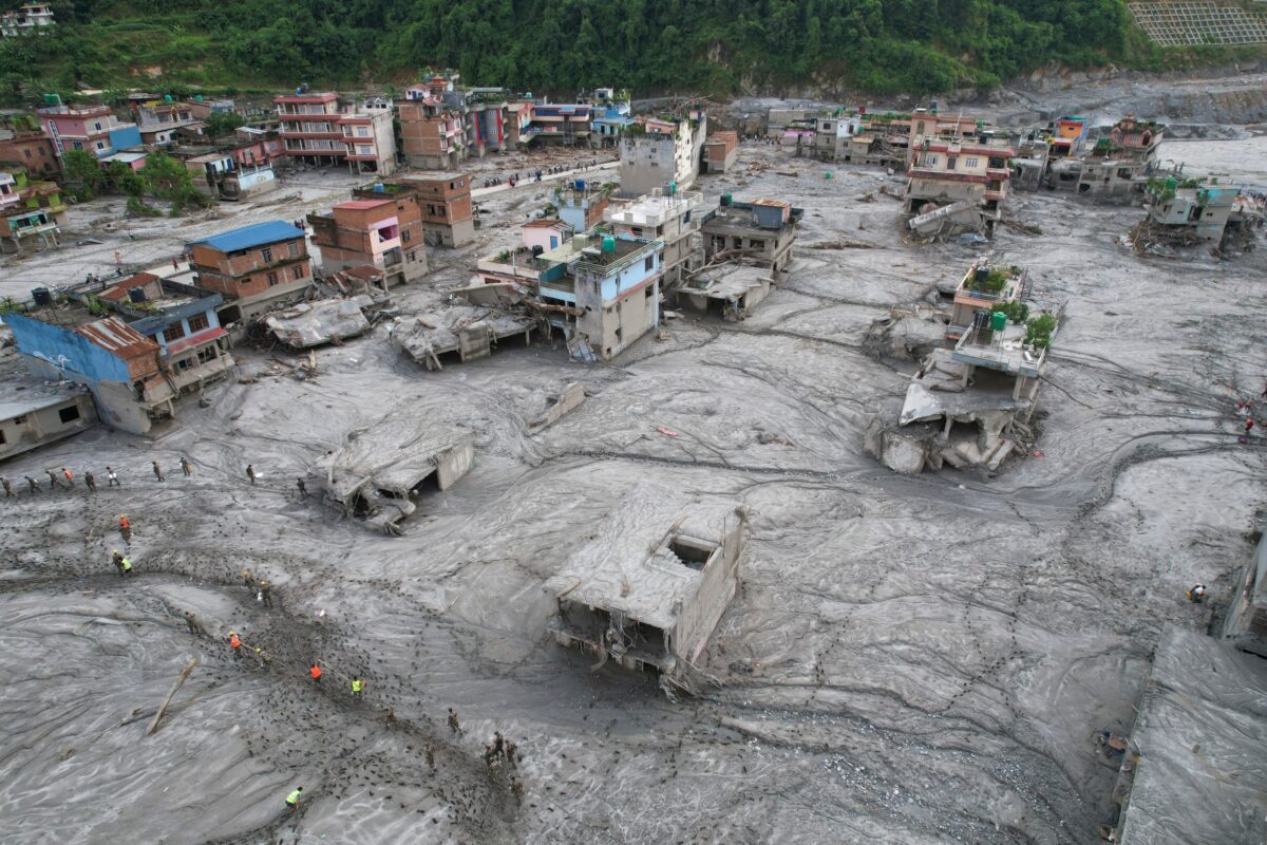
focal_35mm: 22
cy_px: 422
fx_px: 774
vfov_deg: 57.2
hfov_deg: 78.6
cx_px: 634
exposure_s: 1/320
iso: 100
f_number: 2.8
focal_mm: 8.4
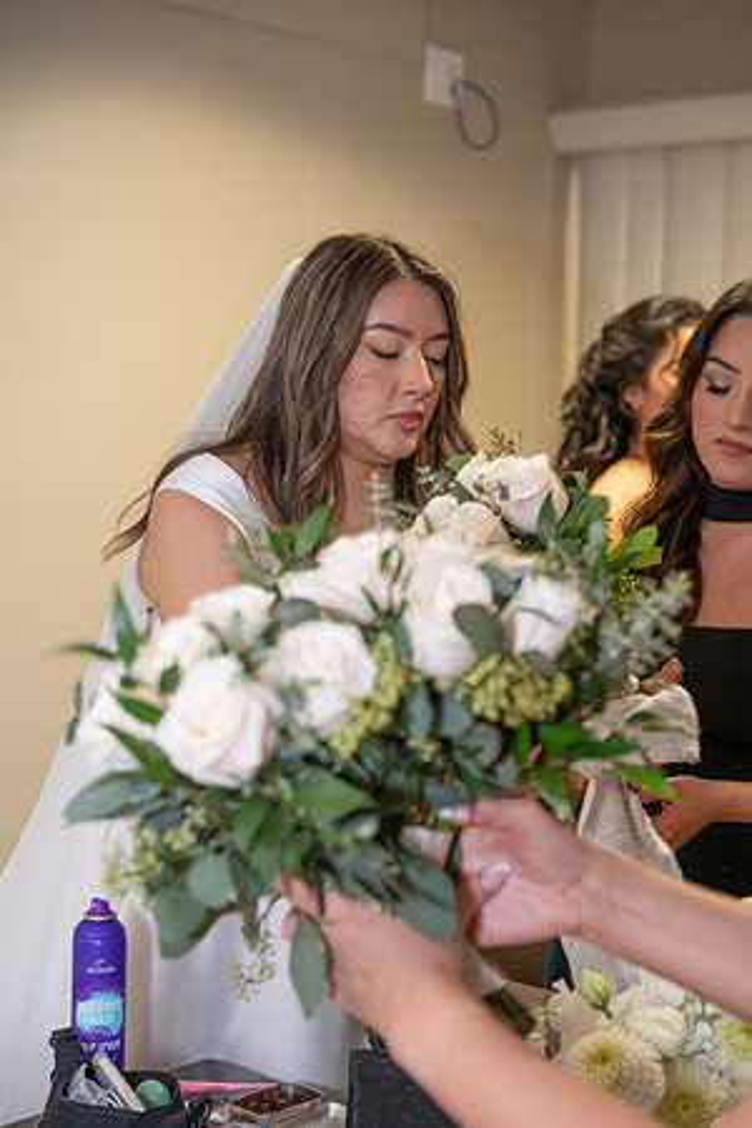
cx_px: 376
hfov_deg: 23.4
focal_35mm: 58
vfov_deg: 34.5
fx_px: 1817
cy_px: 564
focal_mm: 58
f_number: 4
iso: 400
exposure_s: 1/40
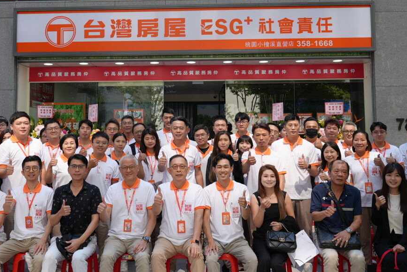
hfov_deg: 45.3
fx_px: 487
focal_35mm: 43
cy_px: 101
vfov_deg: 31.1
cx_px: 180
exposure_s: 1/250
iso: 80
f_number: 4
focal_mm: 25
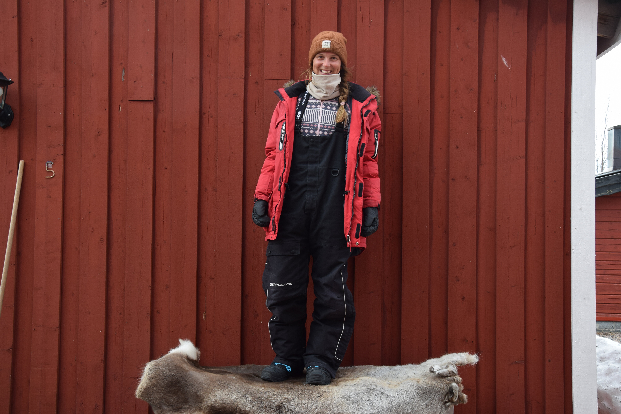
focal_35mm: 42
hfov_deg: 46.4
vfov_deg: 31.9
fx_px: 724
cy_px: 207
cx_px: 310
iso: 200
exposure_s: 1/160
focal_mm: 28
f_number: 6.3
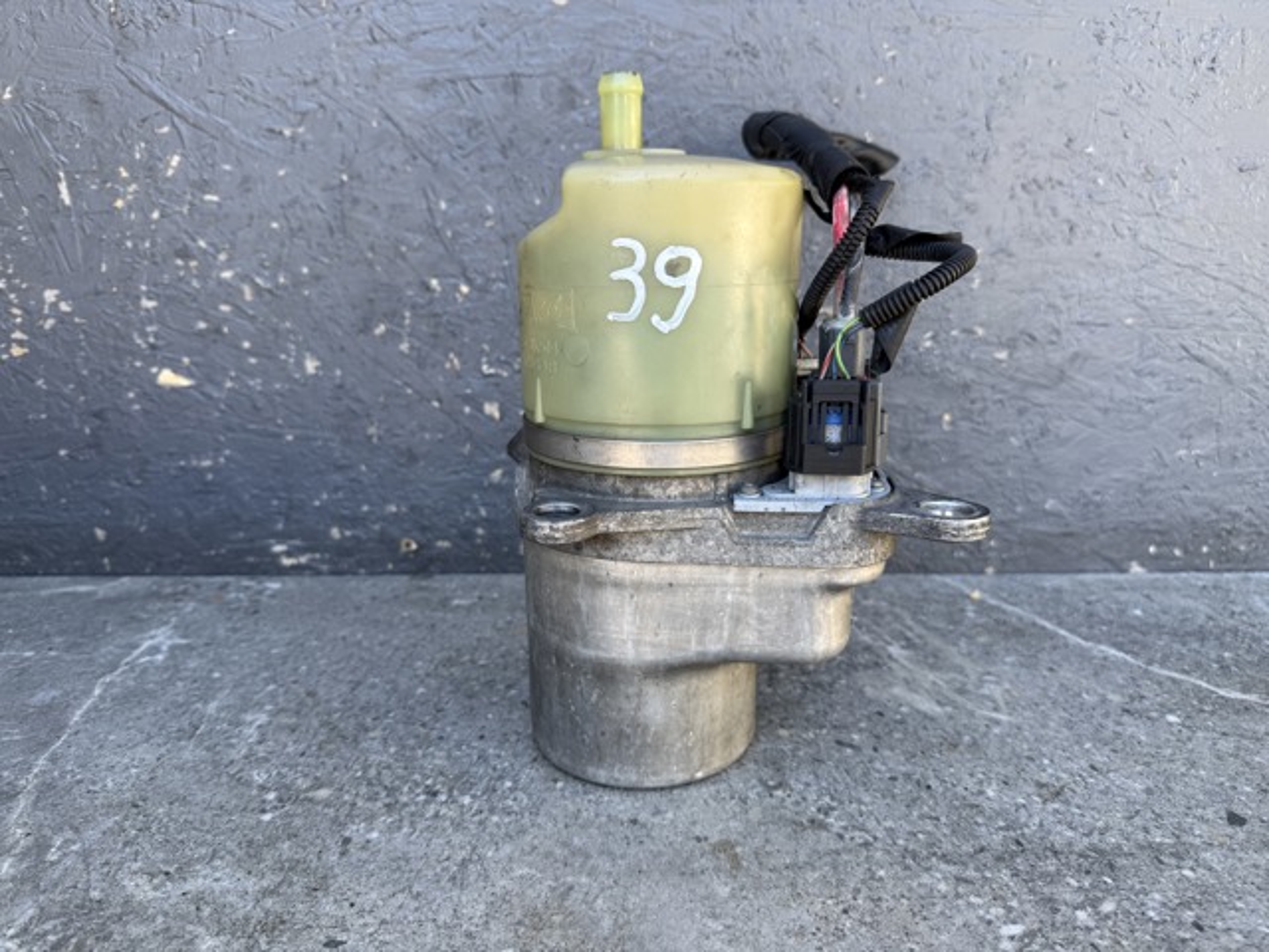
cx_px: 634
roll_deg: +0.5
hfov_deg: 71.6
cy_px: 476
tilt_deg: -13.1
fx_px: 880
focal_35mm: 24
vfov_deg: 56.8
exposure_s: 1/133
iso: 50
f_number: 1.78
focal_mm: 6.76
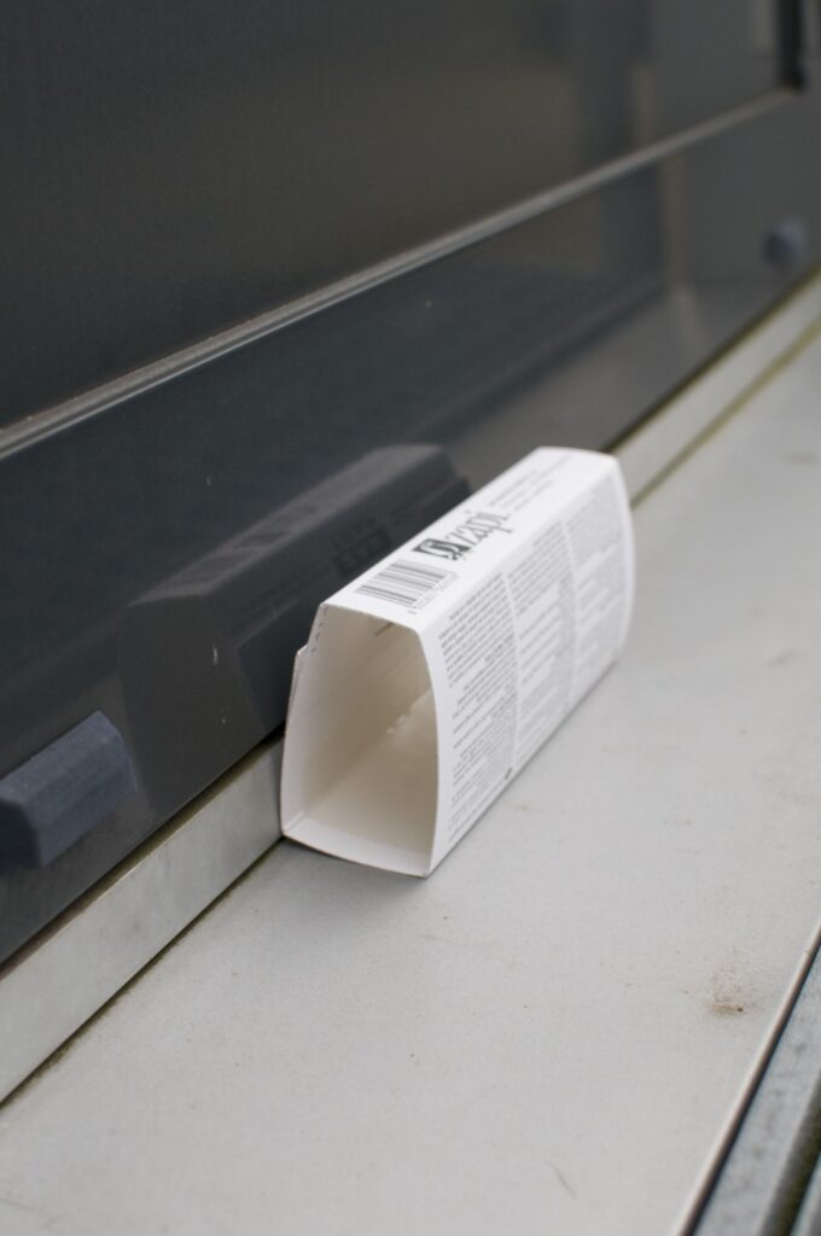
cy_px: 618
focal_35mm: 52
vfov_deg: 37.9
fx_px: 1801
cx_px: 410
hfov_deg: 25.7
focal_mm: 35
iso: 200
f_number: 5.6
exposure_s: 1/640
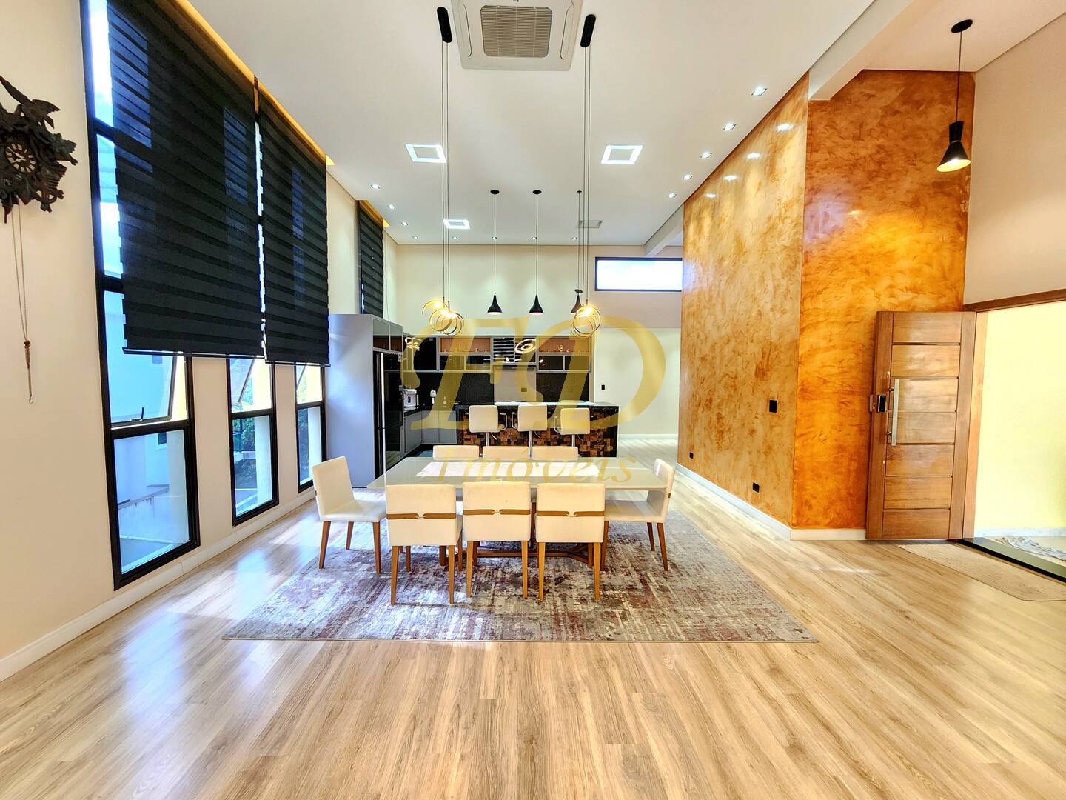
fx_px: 400
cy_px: 400
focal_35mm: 13
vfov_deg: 89.9
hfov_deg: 106.2
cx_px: 533
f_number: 2.2
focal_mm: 2.2
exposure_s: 1/60.2
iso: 400
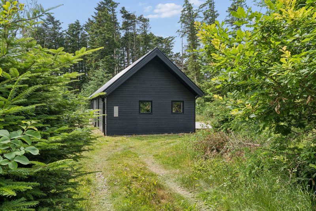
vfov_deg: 43.6
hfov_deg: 61.9
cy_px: 106
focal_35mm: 30
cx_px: 158
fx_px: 263
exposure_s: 1/200
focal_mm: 20
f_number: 8
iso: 250
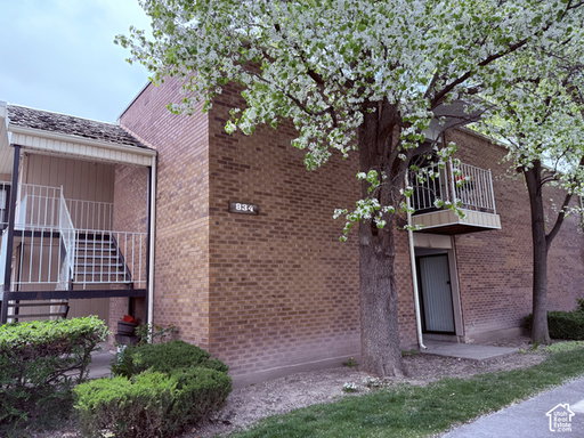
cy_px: 219
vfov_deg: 56.8
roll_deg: +2.0
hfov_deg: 71.6
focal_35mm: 24
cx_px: 292
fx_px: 405
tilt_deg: +9.6
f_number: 1.78
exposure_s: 1/1156
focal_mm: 6.76
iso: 100
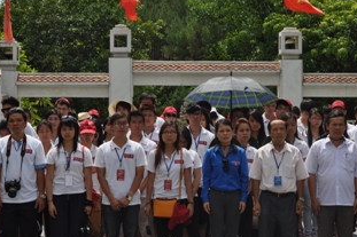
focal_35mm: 76
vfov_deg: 17.9
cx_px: 170
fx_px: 750
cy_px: 74
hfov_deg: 26.8
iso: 200
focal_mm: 35
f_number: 9
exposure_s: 1/320
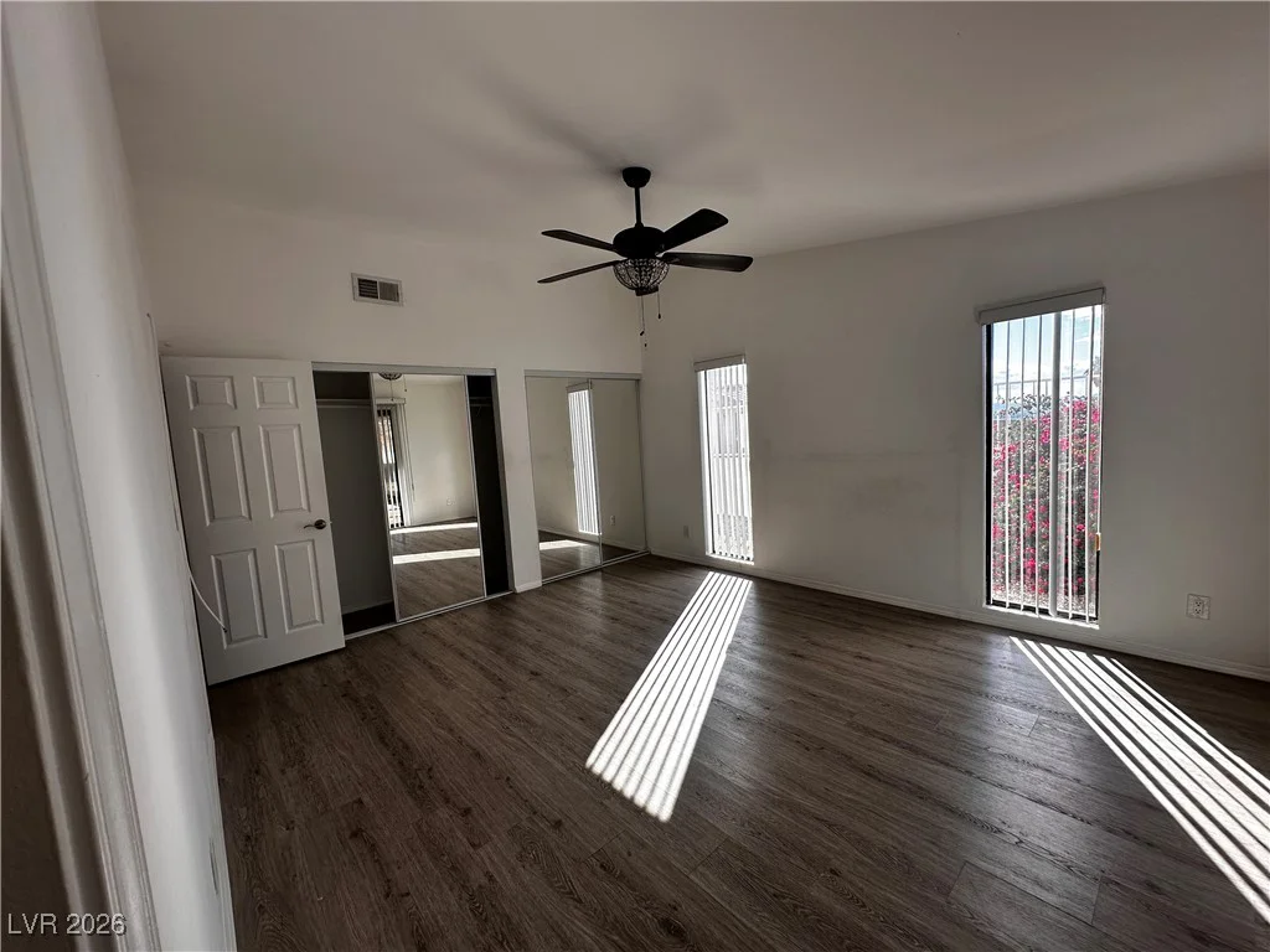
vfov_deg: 85.7
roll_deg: +3.9
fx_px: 514
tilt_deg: -4.8
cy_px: 476
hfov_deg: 102.1
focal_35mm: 14
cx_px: 635
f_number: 2.2
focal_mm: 2.22
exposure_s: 1/375
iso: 40
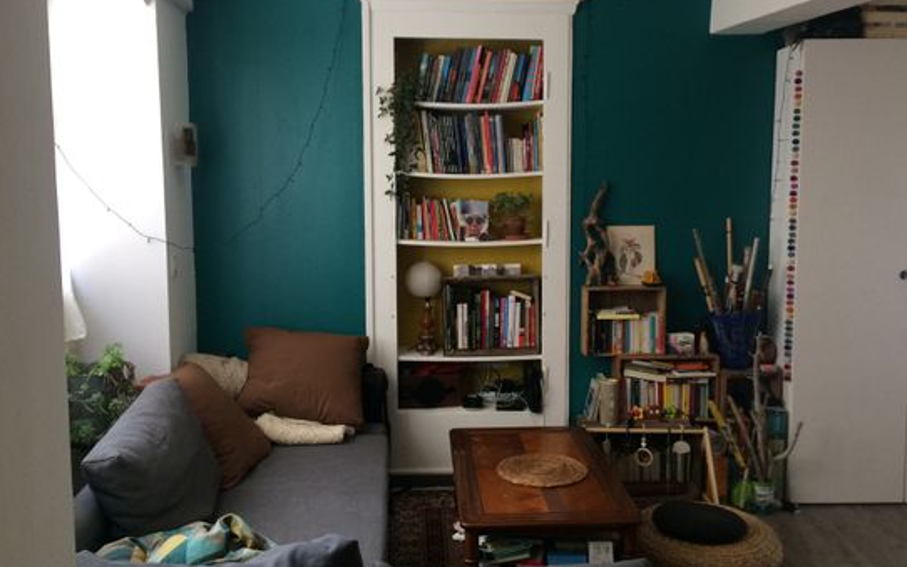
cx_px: 485
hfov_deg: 56.6
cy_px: 258
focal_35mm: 34
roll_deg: -0.3
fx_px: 841
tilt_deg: -5.0
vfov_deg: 37.3
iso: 80
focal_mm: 4.15
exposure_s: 1/33
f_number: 2.2
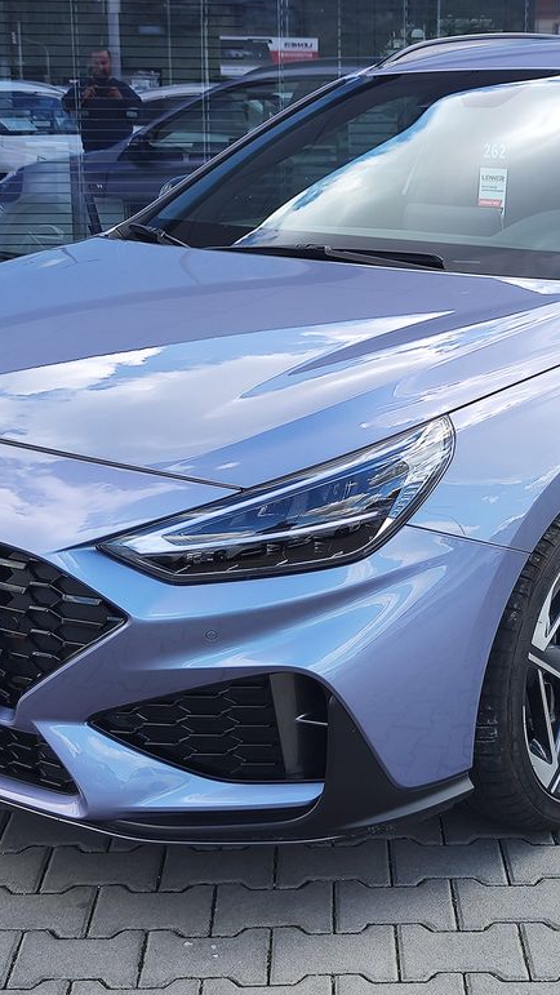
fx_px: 1029
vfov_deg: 51.6
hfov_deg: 30.2
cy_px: 466
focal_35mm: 39
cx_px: 377
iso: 50
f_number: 1.69
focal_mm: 7.01
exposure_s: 1/252
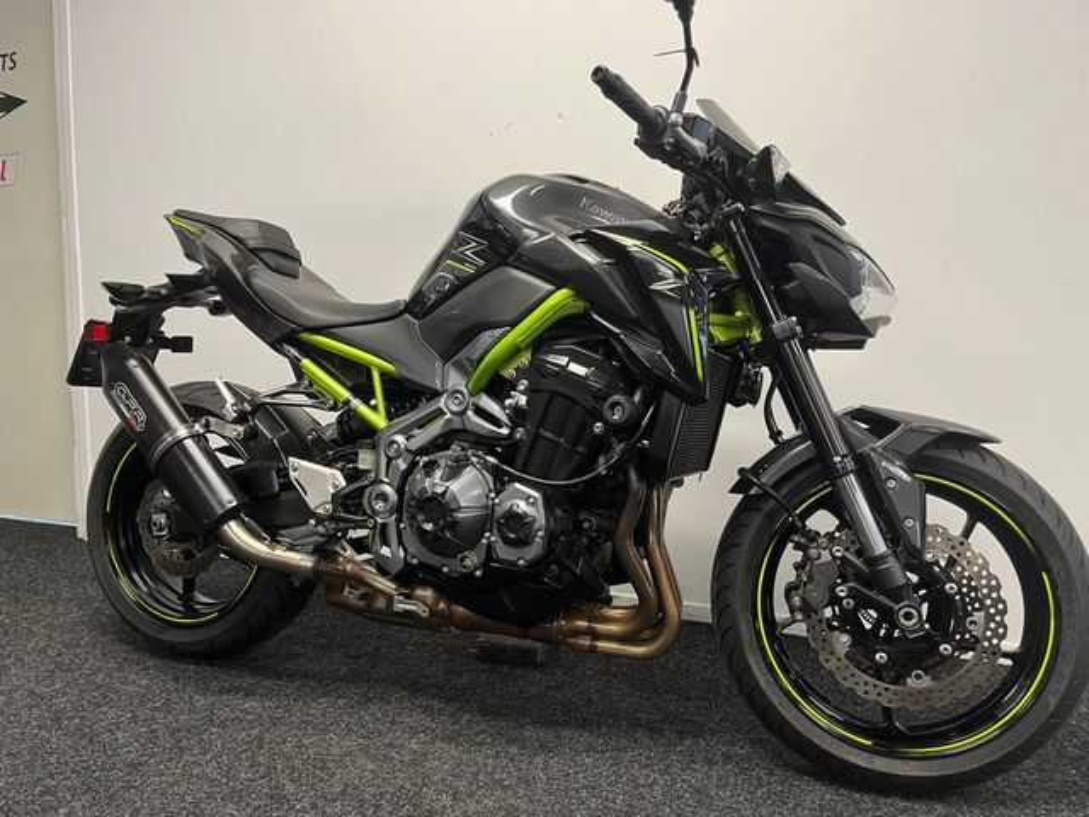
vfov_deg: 53.1
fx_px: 818
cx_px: 544
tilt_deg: -5.4
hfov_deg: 67.3
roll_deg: +0.3
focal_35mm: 26
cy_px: 408
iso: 125
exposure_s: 1/50
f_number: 1.6
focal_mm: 5.1
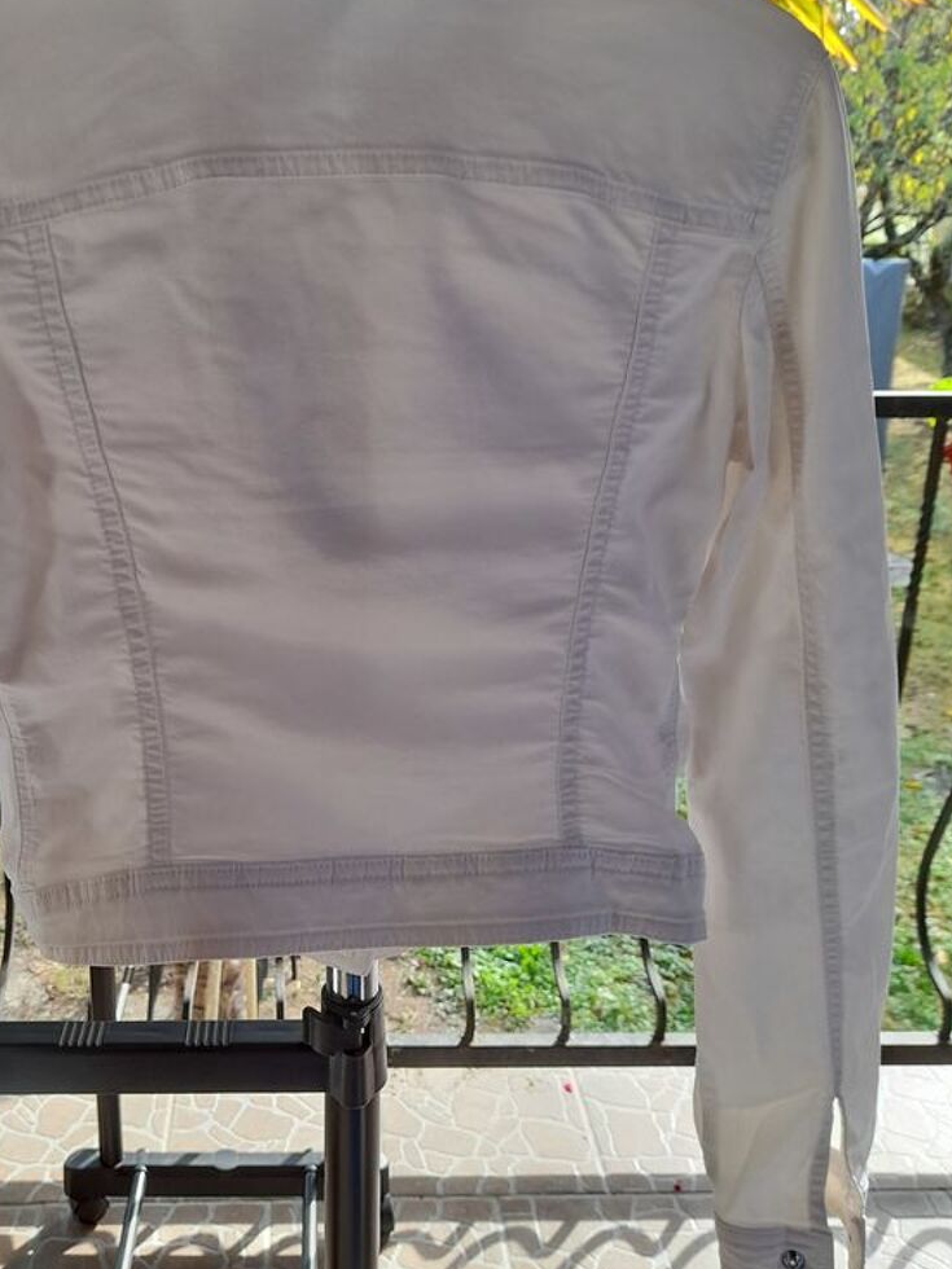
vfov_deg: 53.8
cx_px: 326
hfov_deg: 41.3
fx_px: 1247
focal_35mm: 34
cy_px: 564
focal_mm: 4.6
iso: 20
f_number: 2
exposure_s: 1/100
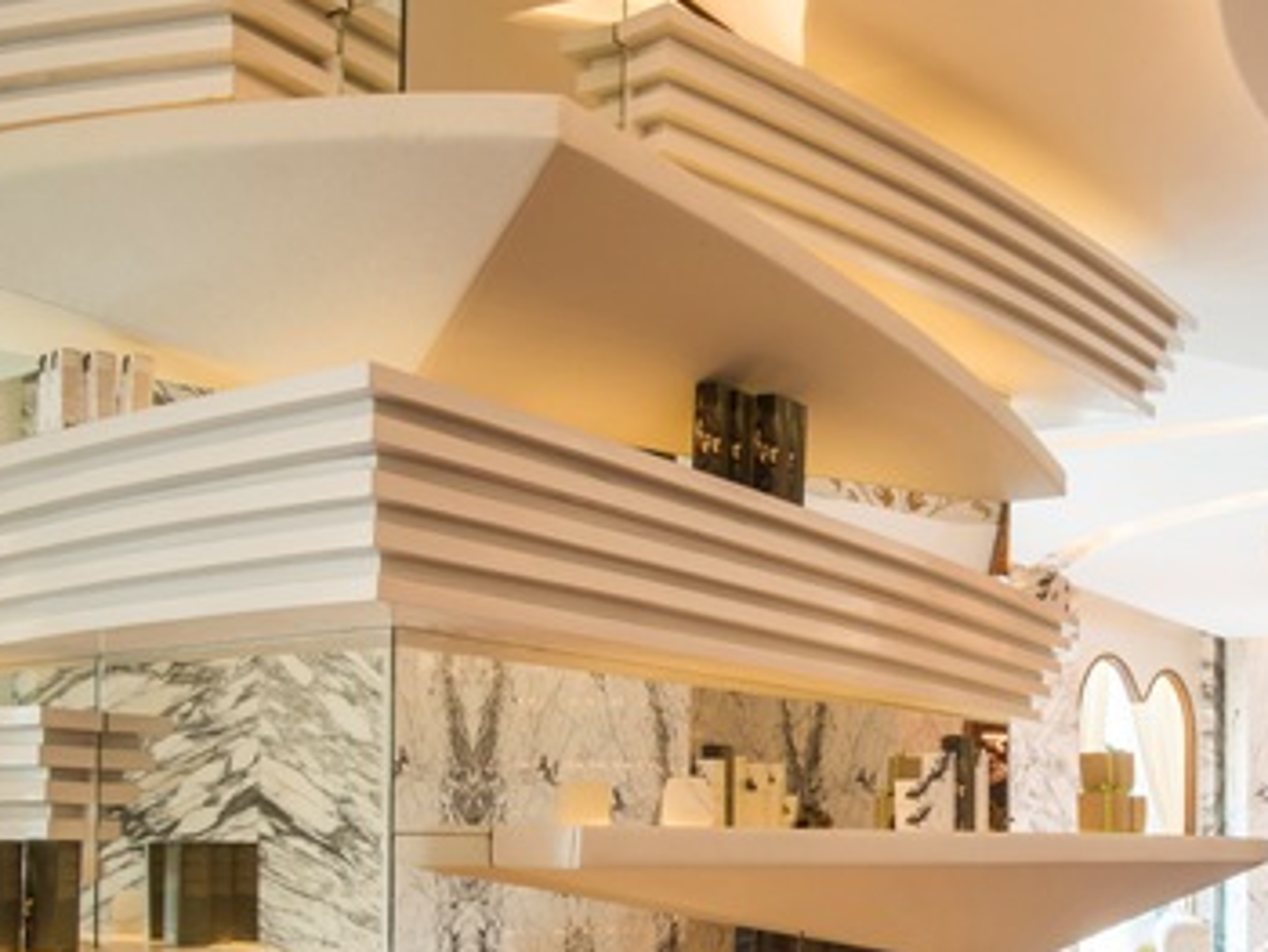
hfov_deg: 42.9
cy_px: 825
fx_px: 1540
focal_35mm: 42
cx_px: 996
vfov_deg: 32.9
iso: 100
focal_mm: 17
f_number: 13
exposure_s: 3.2
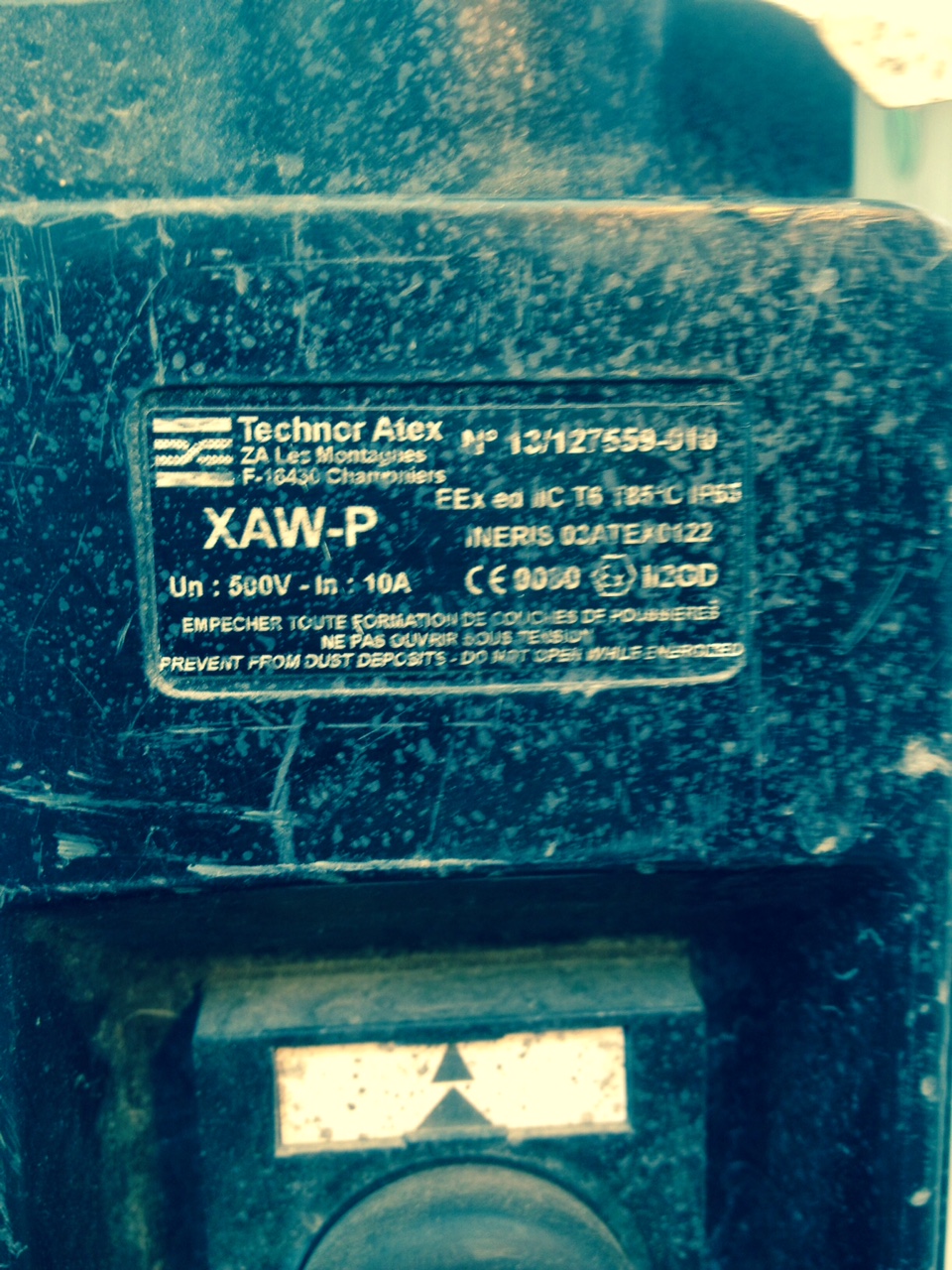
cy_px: 635
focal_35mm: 35
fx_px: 1283
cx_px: 476
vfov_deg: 52.6
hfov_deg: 40.7
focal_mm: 4.28
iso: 80
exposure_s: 1/20
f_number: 2.4
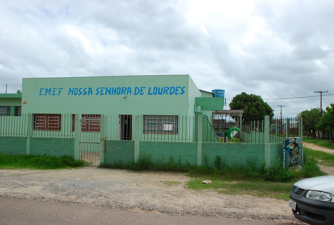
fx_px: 279
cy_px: 112
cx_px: 167
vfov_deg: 43.8
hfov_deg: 61.8
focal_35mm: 30
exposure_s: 1/500
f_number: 11
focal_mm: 20
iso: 500
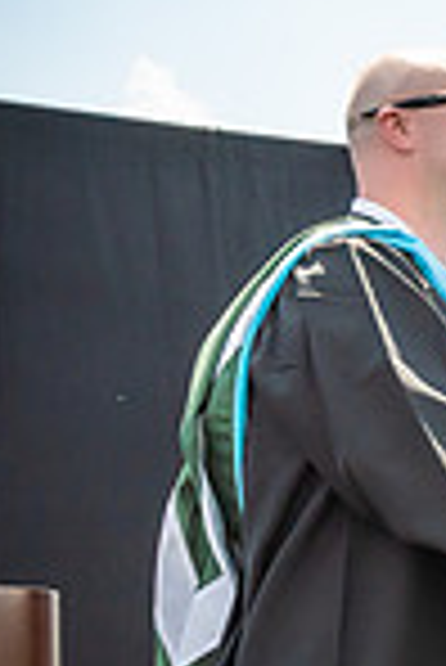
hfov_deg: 9.0
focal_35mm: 149
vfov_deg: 13.5
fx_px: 2762
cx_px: 687
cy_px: 735
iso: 200
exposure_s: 1/800
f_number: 7.1
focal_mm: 20
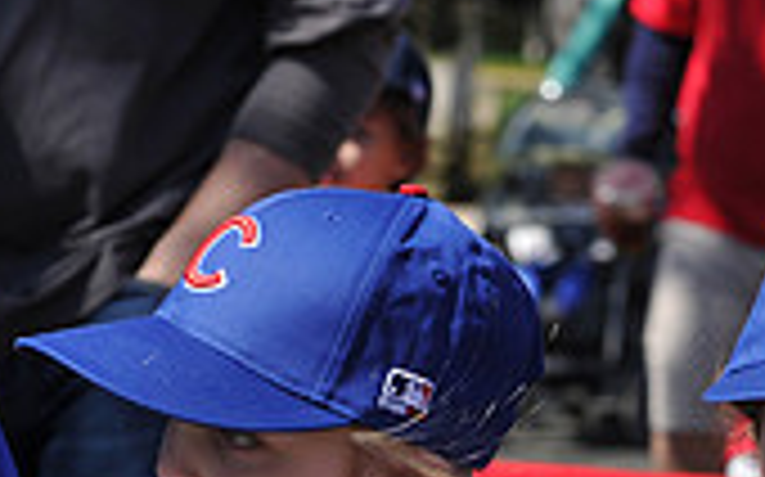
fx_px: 5063
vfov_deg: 5.3
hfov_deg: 8.6
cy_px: 724
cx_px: 446
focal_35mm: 243
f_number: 5
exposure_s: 1/800
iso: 200
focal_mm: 70
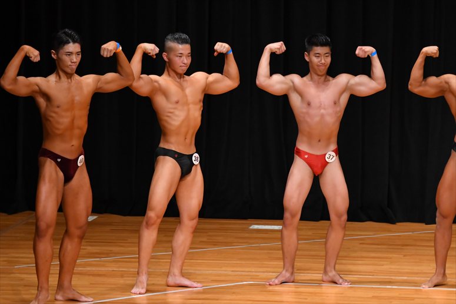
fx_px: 3418
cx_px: 228
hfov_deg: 7.6
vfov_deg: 5.1
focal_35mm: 270
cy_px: 152
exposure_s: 1/400
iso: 4000
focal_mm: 180
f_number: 5.6
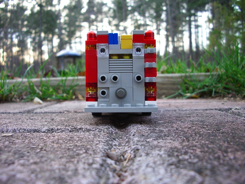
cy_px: 92
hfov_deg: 52.6
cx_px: 122
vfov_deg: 40.7
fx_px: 248
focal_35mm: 35
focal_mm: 5.8
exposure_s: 1/60
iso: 200
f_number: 2.6
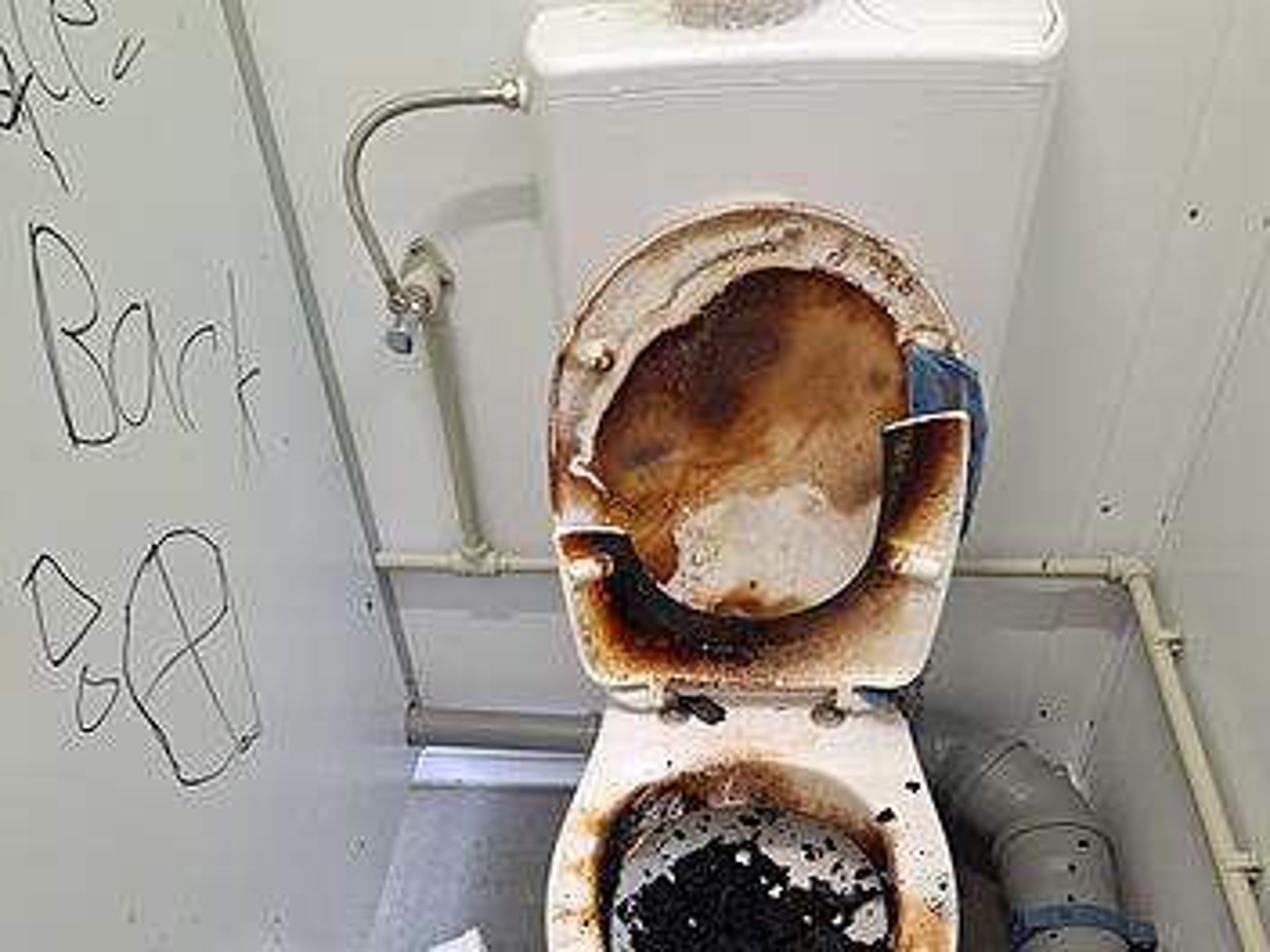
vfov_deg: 58.9
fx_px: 844
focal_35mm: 23
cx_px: 635
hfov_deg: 73.9
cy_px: 476
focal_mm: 5.54
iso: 160
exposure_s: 1/50
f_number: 1.8
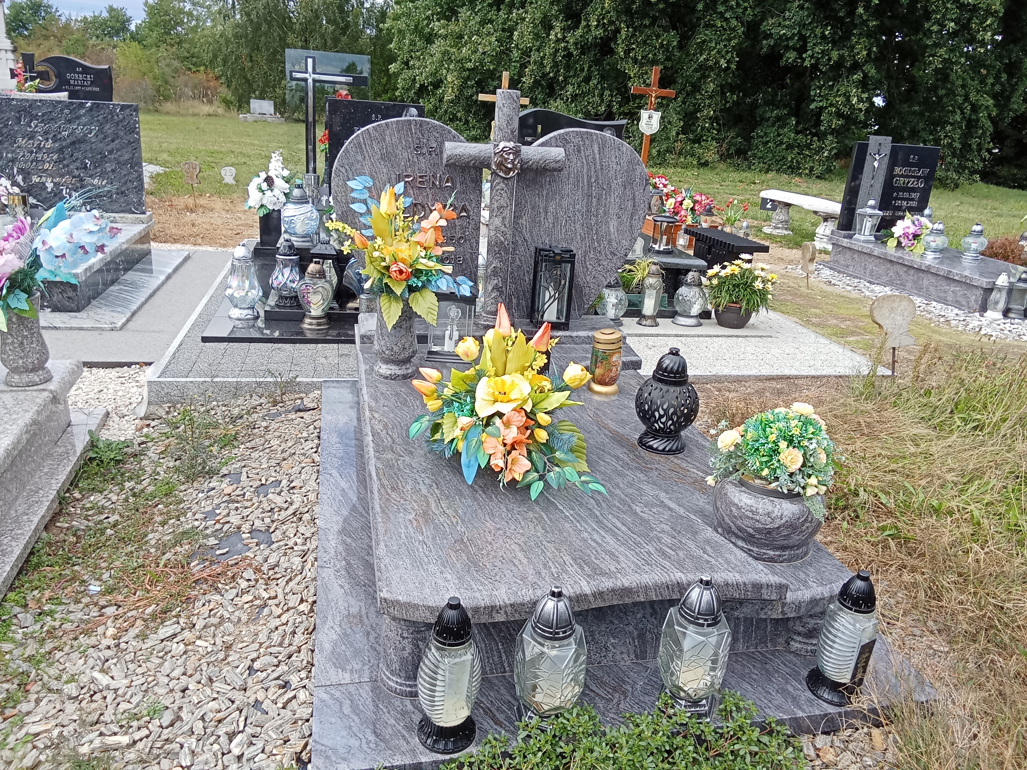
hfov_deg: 65.3
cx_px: 514
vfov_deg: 51.4
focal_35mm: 27
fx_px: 801
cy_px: 385
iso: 103
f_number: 2
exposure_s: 1/538
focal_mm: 2.79
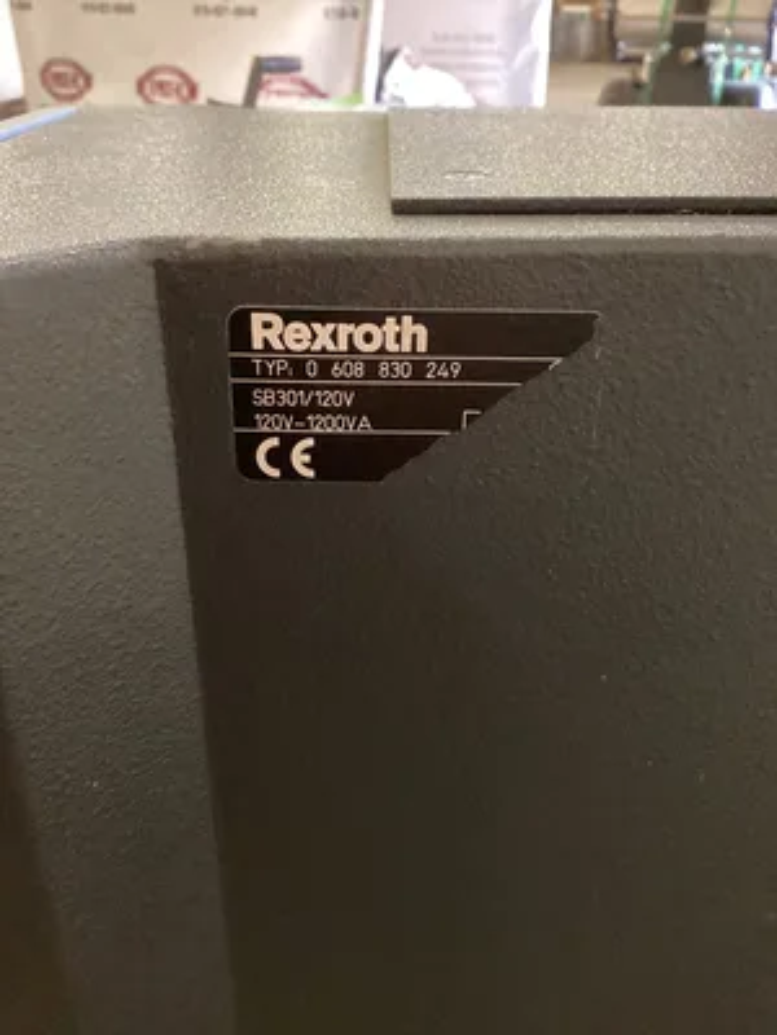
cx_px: 388
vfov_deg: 58.4
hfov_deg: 45.4
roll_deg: +1.4
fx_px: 928
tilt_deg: -27.2
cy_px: 518
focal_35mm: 31
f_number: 2.4
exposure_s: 1/20
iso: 640
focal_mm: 3.3
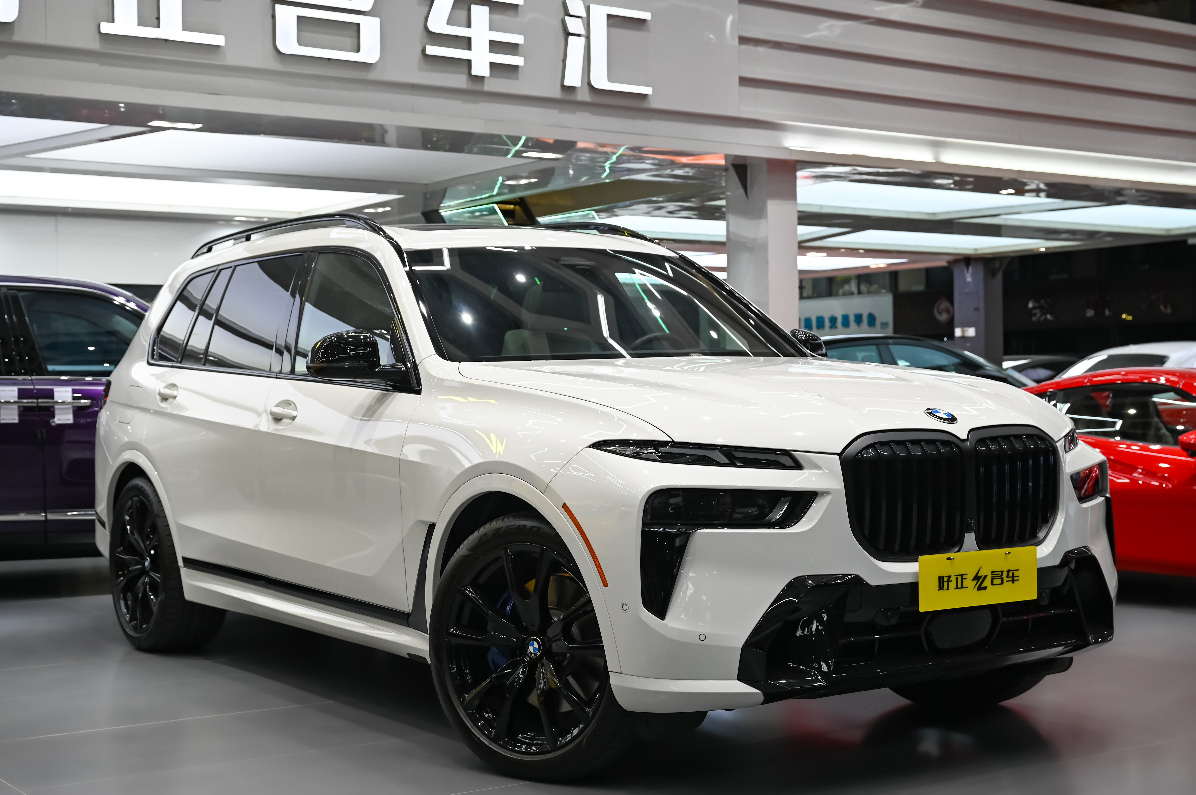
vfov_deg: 26.4
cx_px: 598
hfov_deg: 38.9
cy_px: 398
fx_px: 1693
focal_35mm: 51
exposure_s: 1/160
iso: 1250
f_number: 5.6
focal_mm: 51
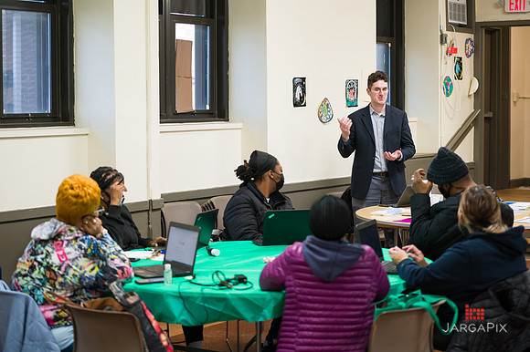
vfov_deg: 19.4
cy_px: 176
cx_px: 265
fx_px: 1030
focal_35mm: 70
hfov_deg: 28.9
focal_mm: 70
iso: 1600
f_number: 3.2
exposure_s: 1/200
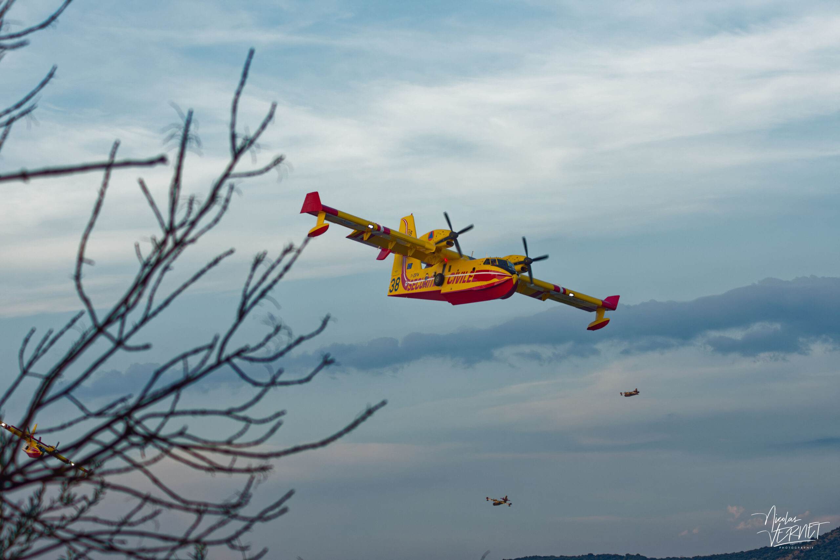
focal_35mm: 105
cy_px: 280
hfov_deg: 19.5
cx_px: 420
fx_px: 2450
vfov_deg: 13.0
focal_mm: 70
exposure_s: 1/800
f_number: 7.1
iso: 800
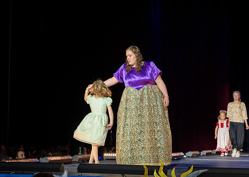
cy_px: 86
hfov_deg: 23.0
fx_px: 611
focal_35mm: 87
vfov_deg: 16.4
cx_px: 109
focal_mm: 70
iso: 400
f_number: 3.5
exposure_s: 1/160
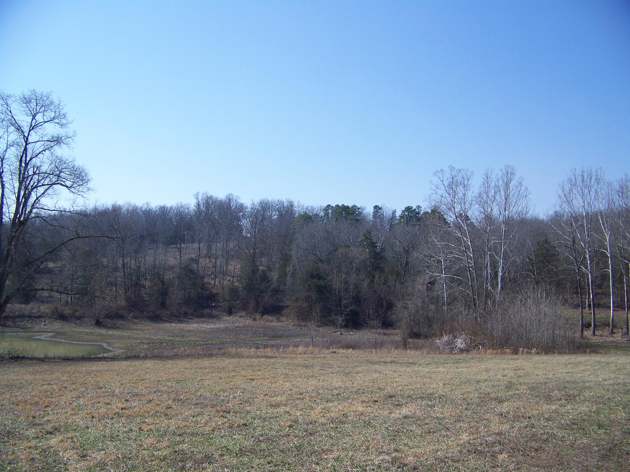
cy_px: 236
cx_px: 315
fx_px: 655
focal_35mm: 36
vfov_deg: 39.7
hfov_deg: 51.4
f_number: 2.8
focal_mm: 5.85
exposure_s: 1/1000
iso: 64
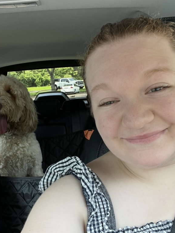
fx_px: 270
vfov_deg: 46.7
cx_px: 65
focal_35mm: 40
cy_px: 132
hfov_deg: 35.8
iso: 100
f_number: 2.2
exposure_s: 1/69
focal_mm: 2.71
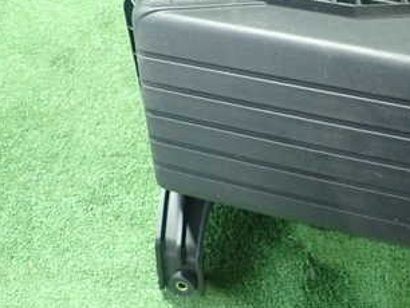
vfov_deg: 29.5
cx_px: 355
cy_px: 99
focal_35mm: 49
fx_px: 581
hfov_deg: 36.8
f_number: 2
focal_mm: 4.5
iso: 640
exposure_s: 1/30
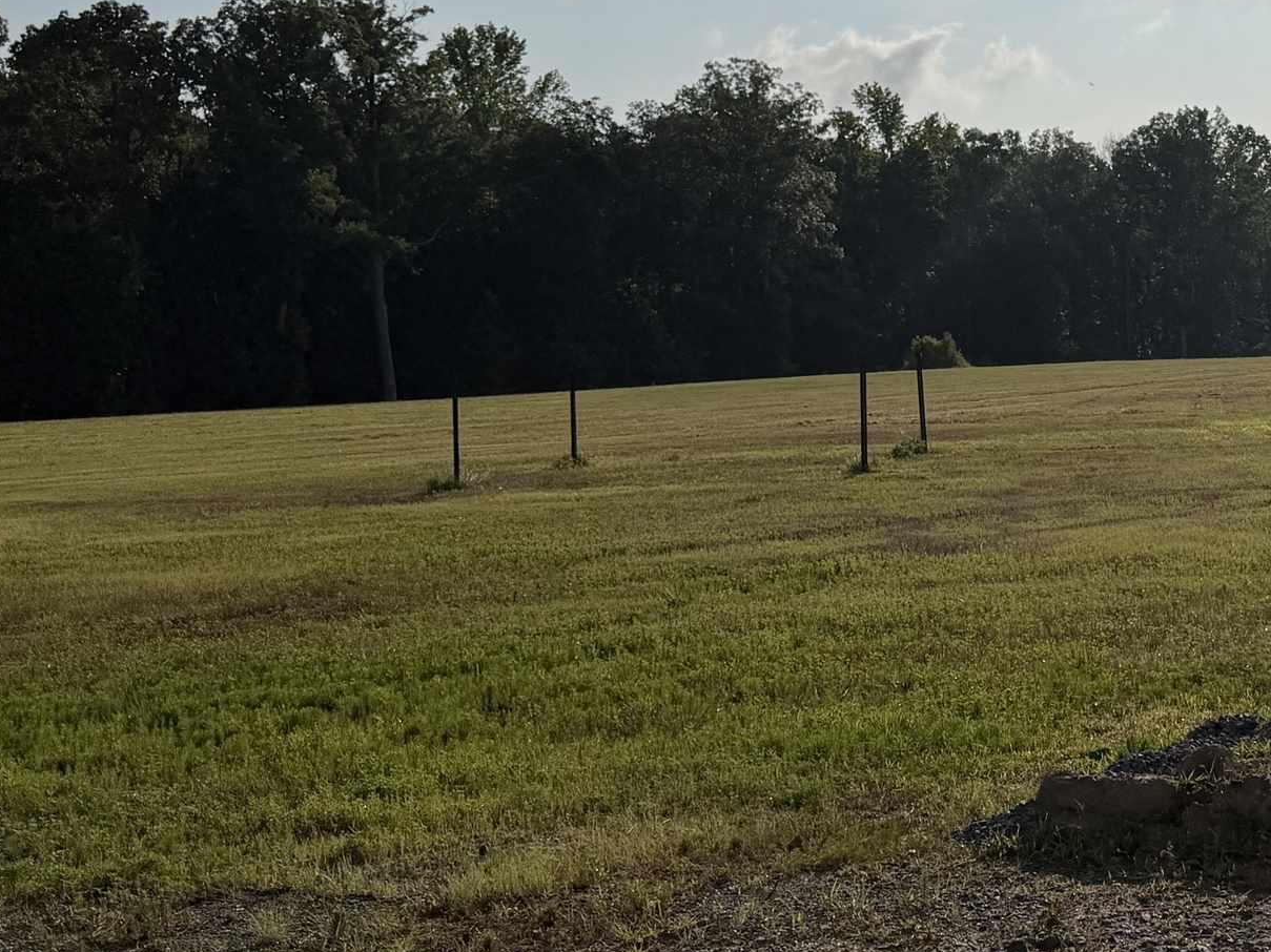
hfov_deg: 29.8
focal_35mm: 61
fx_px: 2239
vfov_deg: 23.9
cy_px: 326
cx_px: 1237
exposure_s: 1/32258
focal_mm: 6.76
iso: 100
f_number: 1.78
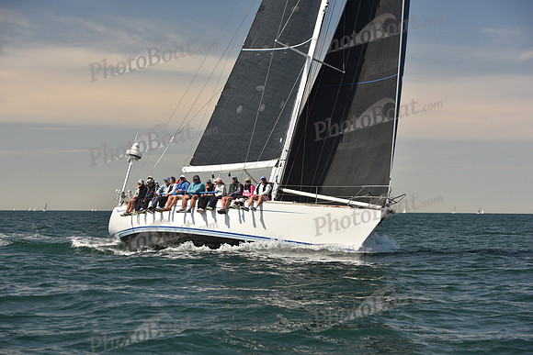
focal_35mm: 102
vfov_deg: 13.4
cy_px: 178
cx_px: 266
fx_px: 1510
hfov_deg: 20.0
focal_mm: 102
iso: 250
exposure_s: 1/640
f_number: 5.6
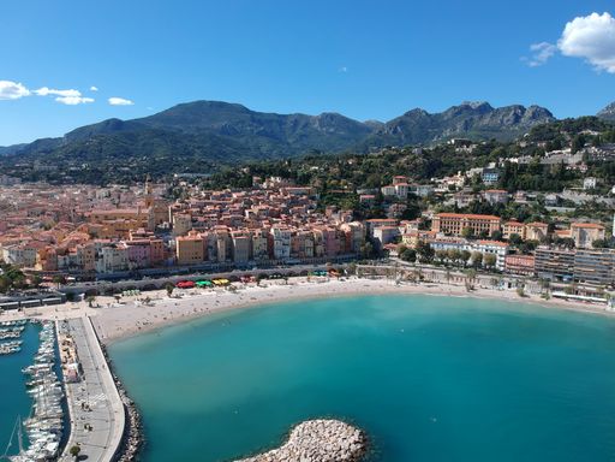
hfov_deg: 69.4
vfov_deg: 54.9
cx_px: 308
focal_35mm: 25
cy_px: 231
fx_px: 444
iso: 100
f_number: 2.6
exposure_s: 1/1000
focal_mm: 4.49
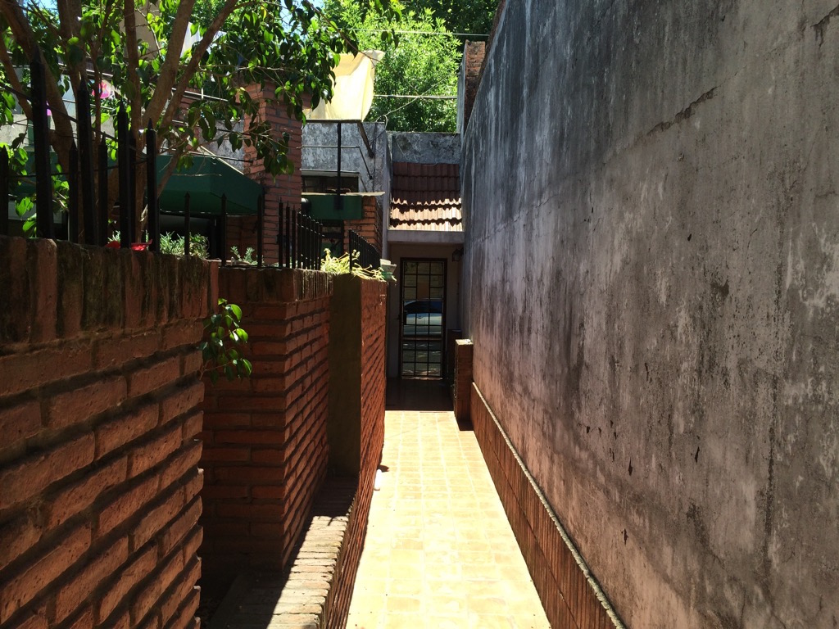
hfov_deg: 61.7
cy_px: 314
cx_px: 420
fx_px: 703
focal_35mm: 29
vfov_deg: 48.2
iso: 32
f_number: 2.2
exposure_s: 1/707
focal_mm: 4.15
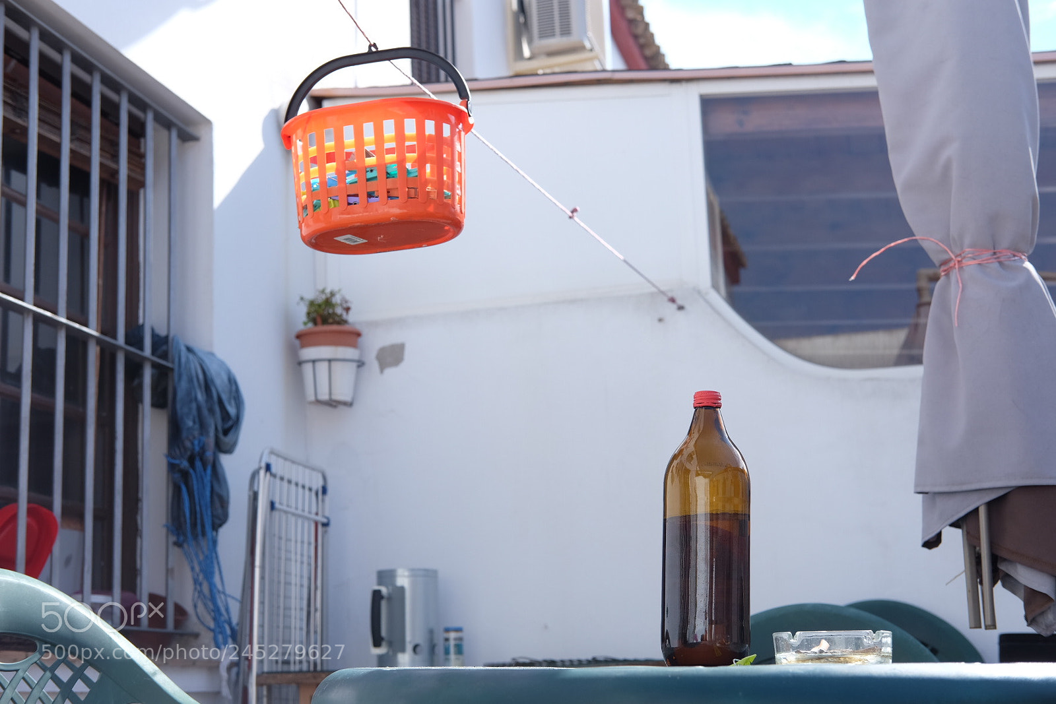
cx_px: 528
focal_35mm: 53
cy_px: 352
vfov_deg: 25.5
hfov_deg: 37.5
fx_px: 1555
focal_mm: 35
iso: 200
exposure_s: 1/420
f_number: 5.6
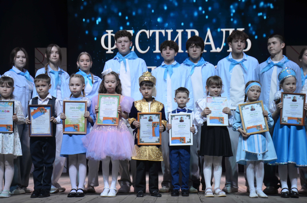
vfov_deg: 18.8
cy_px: 102
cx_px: 154
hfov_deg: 28.1
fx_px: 613
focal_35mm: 72
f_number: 4.5
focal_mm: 48
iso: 400
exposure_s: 1/80
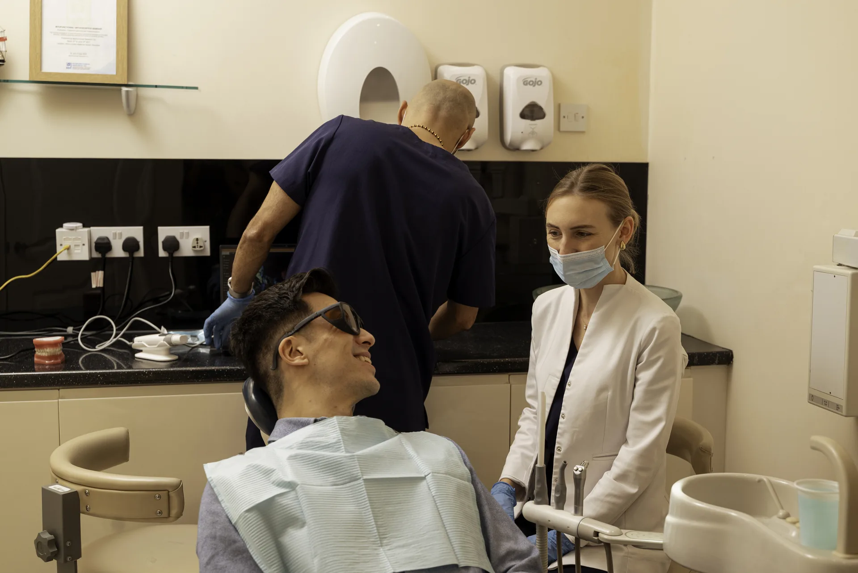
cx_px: 429
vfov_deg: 30.5
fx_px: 1049
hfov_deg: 44.5
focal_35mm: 44
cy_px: 286
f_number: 4.5
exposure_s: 1/250
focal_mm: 44
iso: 320
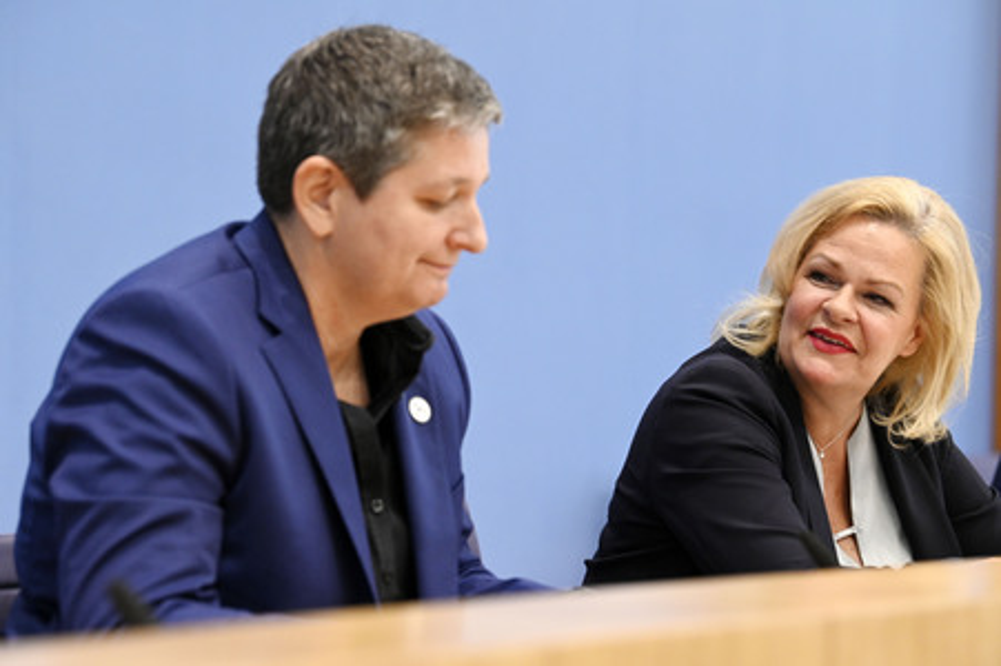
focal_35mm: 135
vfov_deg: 10.1
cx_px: 500
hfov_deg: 15.2
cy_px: 333
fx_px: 3751
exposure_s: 1/640
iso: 4000
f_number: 5
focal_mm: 135
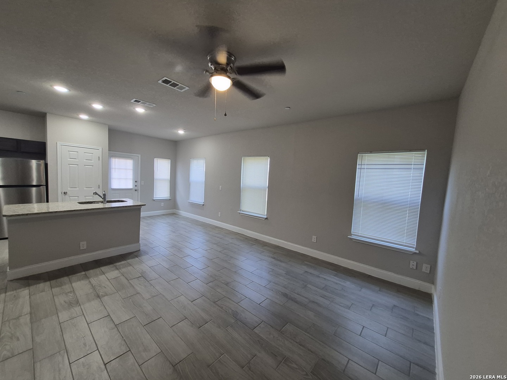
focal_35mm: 13
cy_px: 190
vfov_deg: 89.9
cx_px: 254
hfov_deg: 106.2
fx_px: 190
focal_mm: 1.74
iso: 160
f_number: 2.2
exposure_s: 1/60
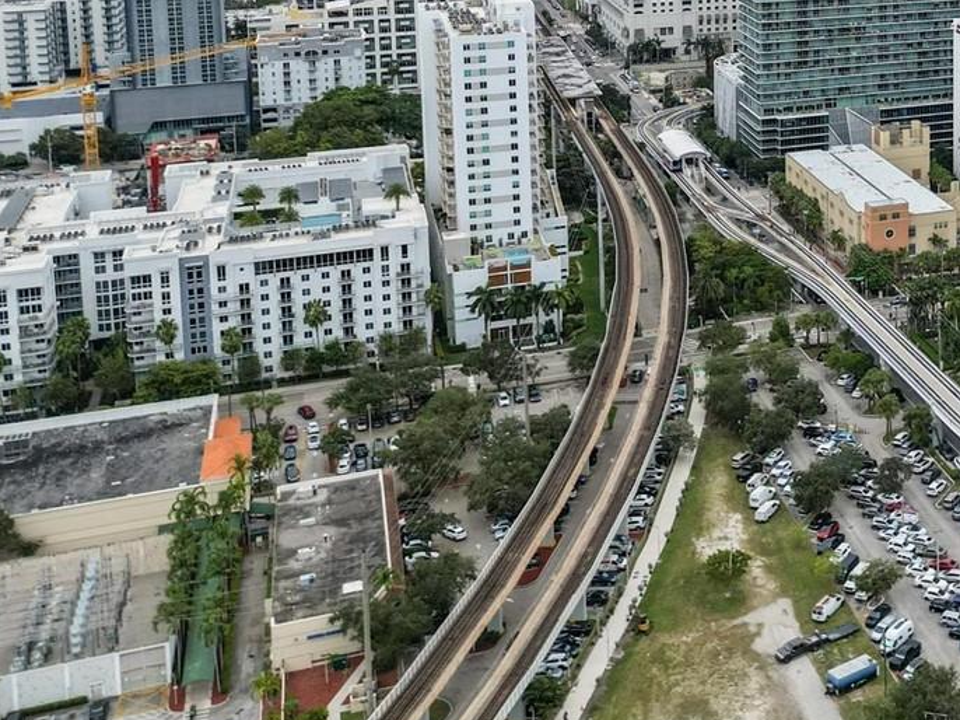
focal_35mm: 56
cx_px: 1019
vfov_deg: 24.6
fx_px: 1552
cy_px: -36
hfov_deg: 31.1
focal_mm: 6.72
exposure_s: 1/2000
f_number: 1.7
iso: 110
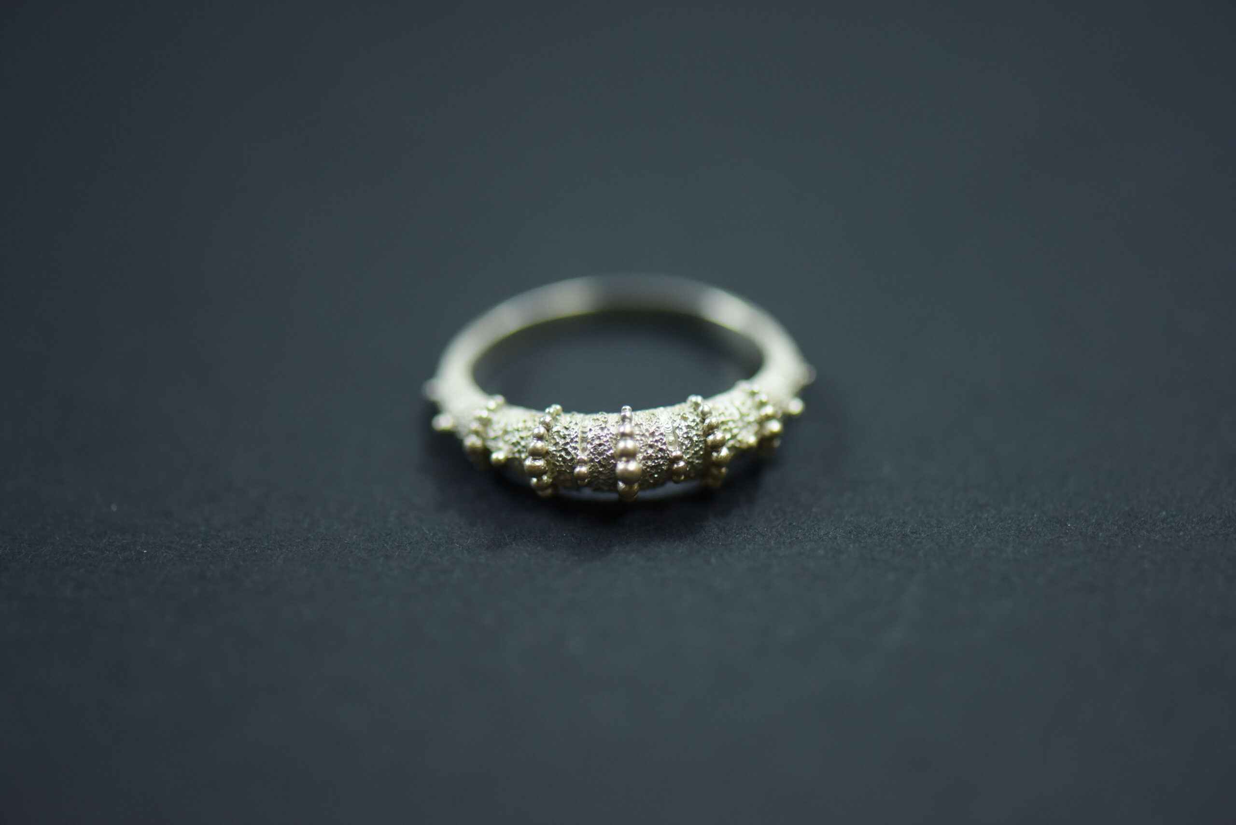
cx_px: 618
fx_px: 3606
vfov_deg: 13.1
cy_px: 412
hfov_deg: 19.4
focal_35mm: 105
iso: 1000
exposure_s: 1/125
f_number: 3.5
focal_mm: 105
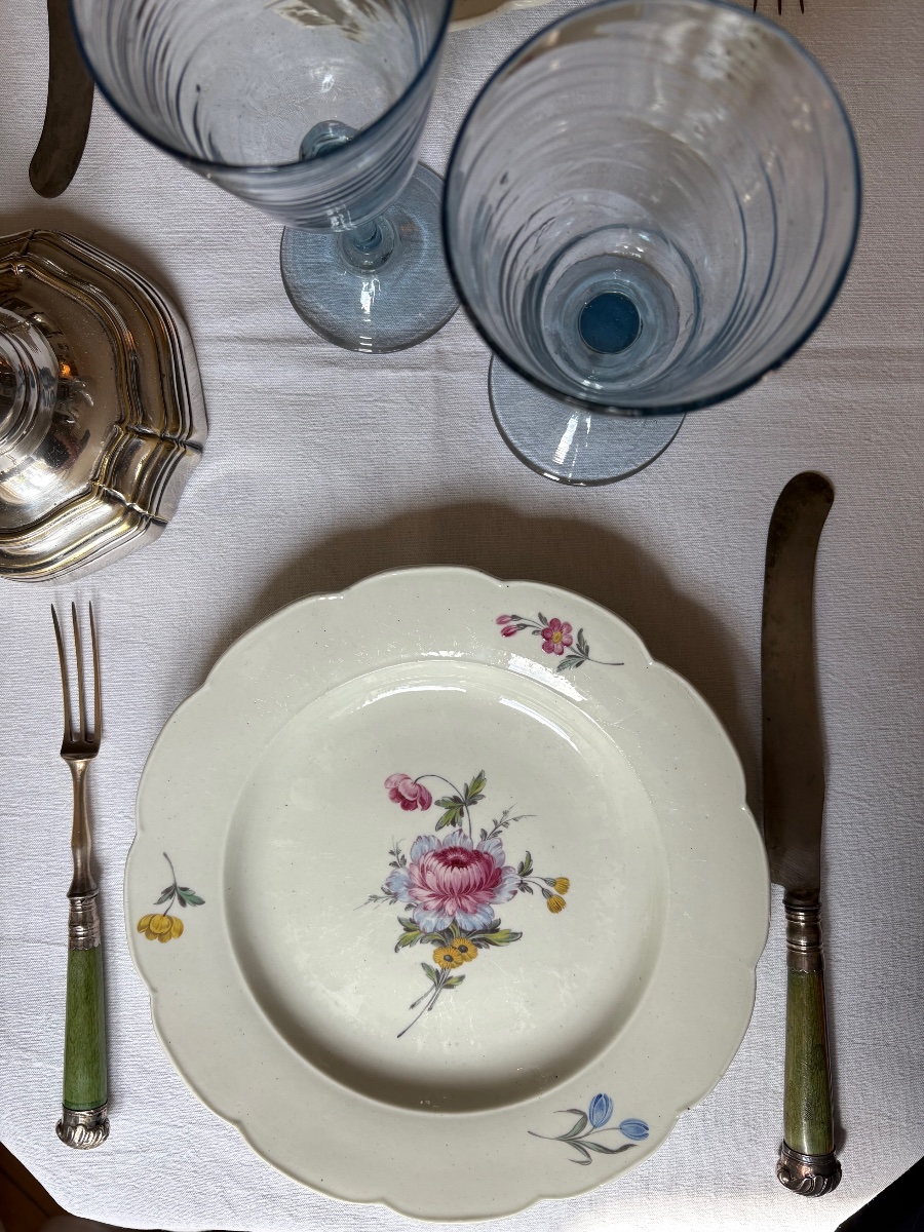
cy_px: 616
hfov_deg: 53.1
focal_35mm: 26
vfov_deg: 67.3
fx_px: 925
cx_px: 462
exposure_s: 1/228
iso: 40
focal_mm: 5.96
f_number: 1.6
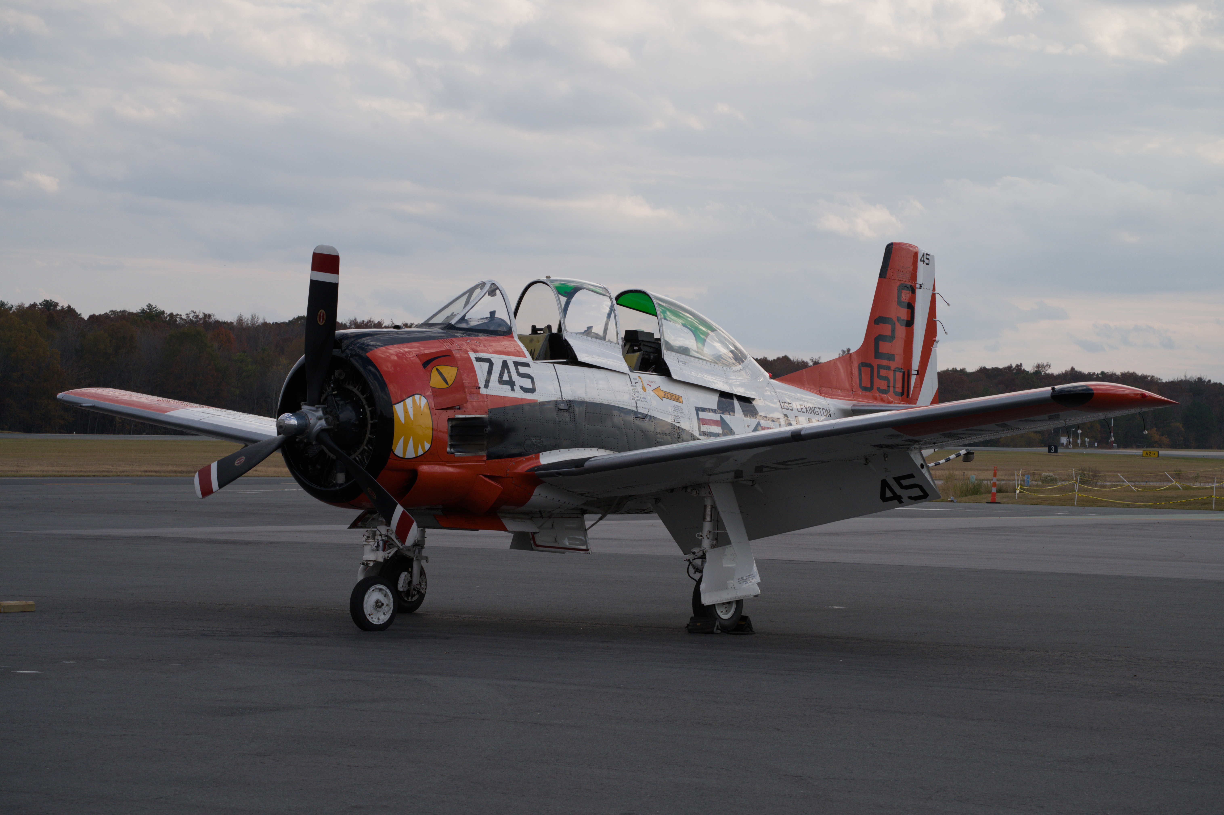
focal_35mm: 95
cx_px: 612
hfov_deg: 21.5
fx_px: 3229
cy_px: 408
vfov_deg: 14.4
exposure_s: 1/800
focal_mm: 95
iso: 800
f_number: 10
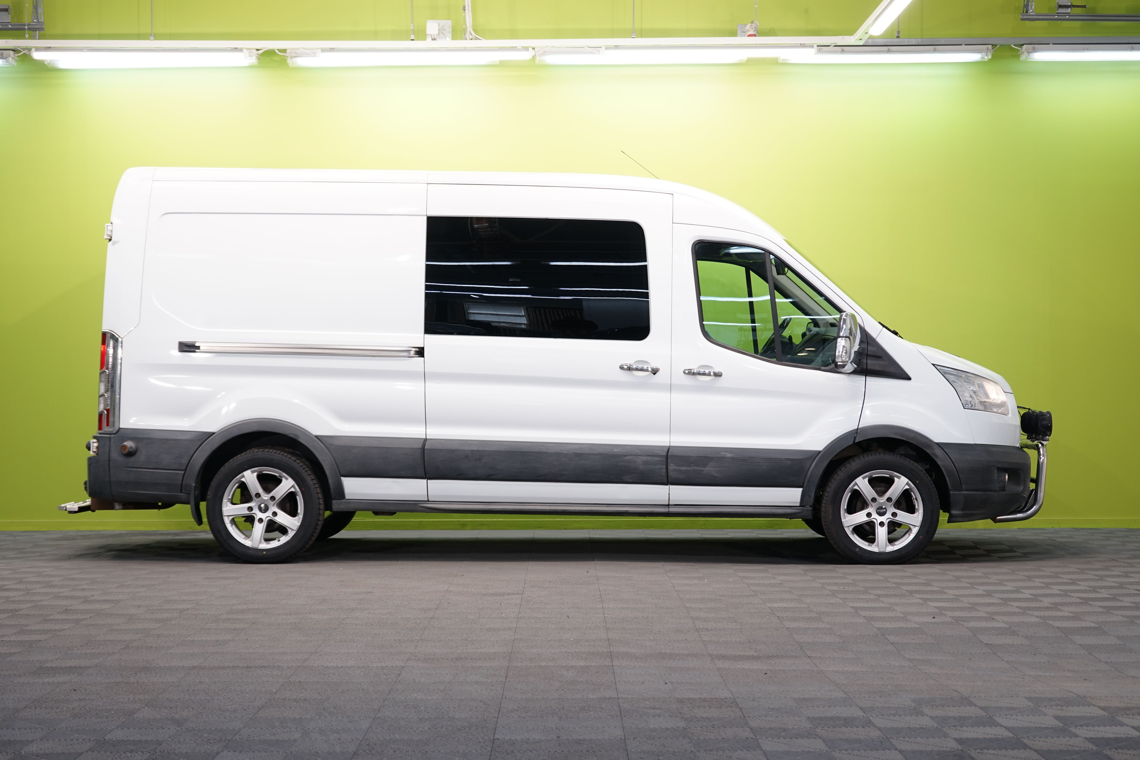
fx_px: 1932
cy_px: 380
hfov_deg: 32.9
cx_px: 570
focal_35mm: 61
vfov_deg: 22.3
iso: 320
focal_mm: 61
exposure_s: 1/25
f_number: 5.6
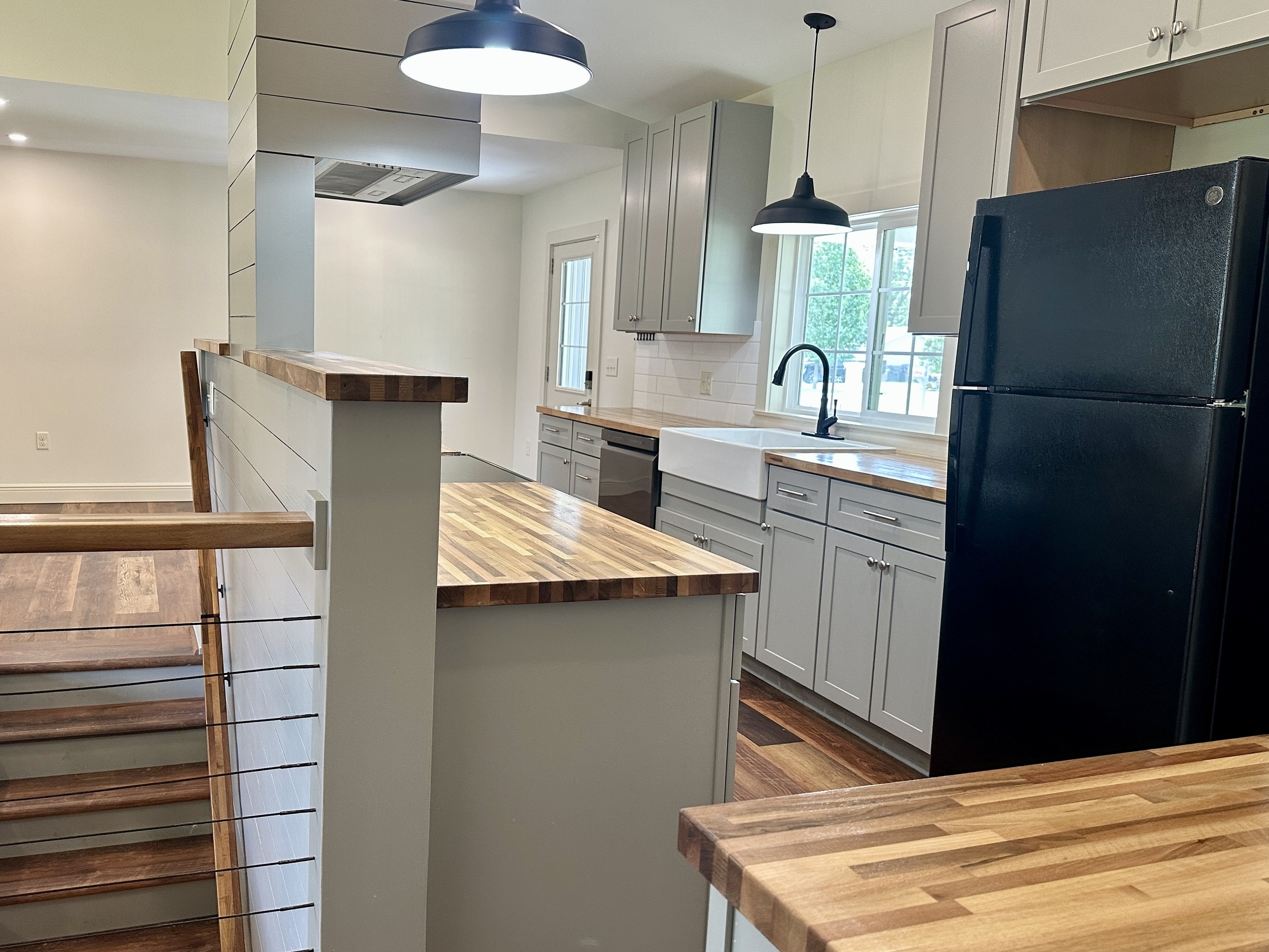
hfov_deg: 61.3
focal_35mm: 29
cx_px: 536
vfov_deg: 48.2
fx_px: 1063
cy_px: 486
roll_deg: -3.0
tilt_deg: -7.2
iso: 200
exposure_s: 1/120
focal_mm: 6.86
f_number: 1.78
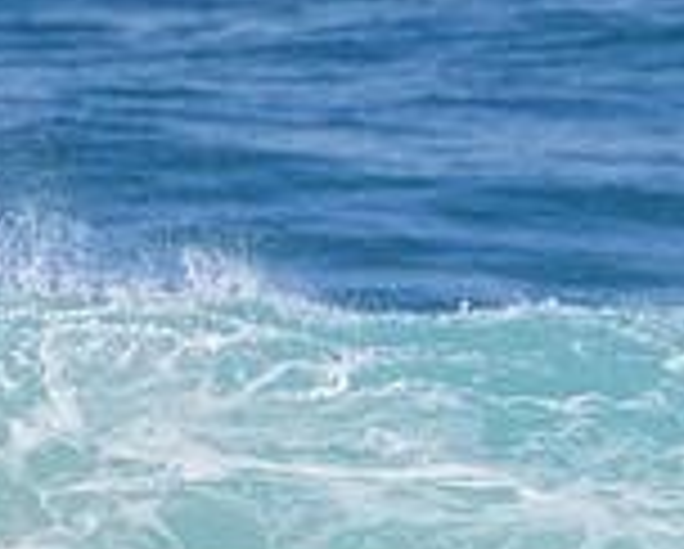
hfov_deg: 0.7
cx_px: 1130
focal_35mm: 2679
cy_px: 758
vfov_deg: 0.6
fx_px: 54303
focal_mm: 500
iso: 280
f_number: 5.6
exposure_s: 1/2000
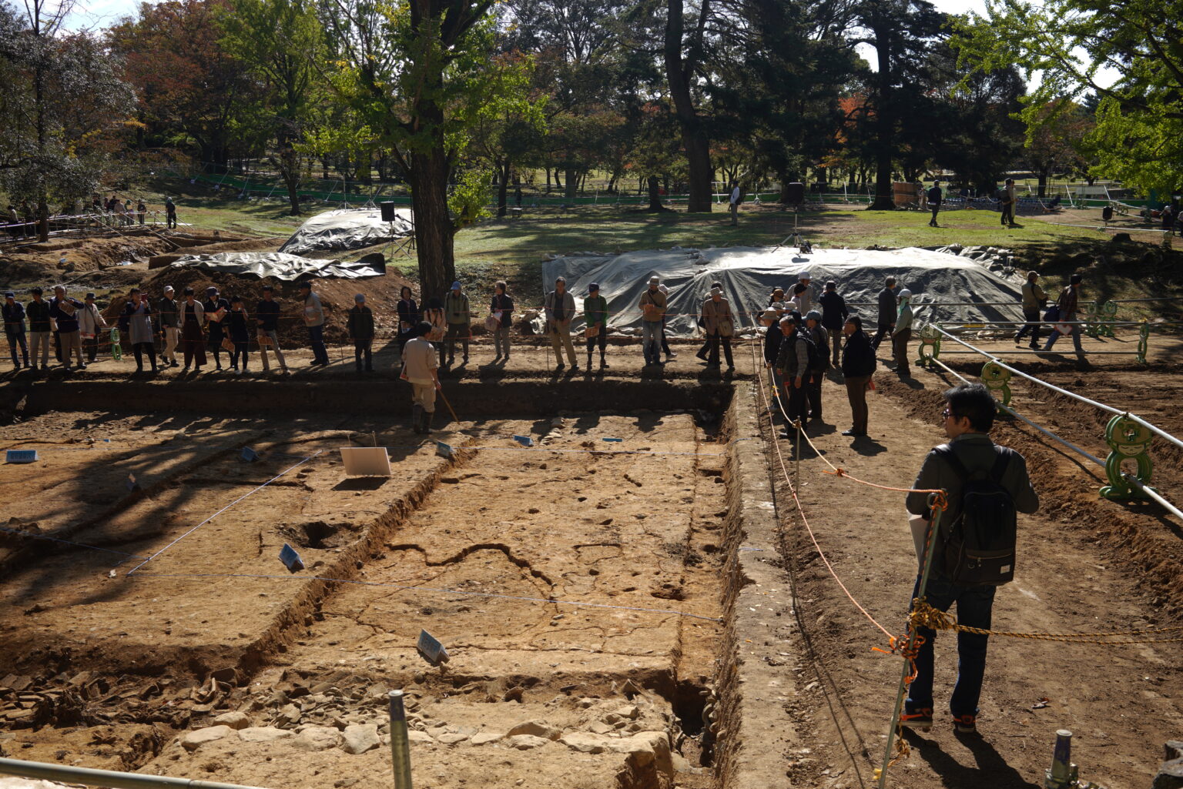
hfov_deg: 54.4
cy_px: 394
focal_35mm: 35
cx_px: 592
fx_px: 1150
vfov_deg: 37.9
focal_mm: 35
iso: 50
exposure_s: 1/200
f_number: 5.6
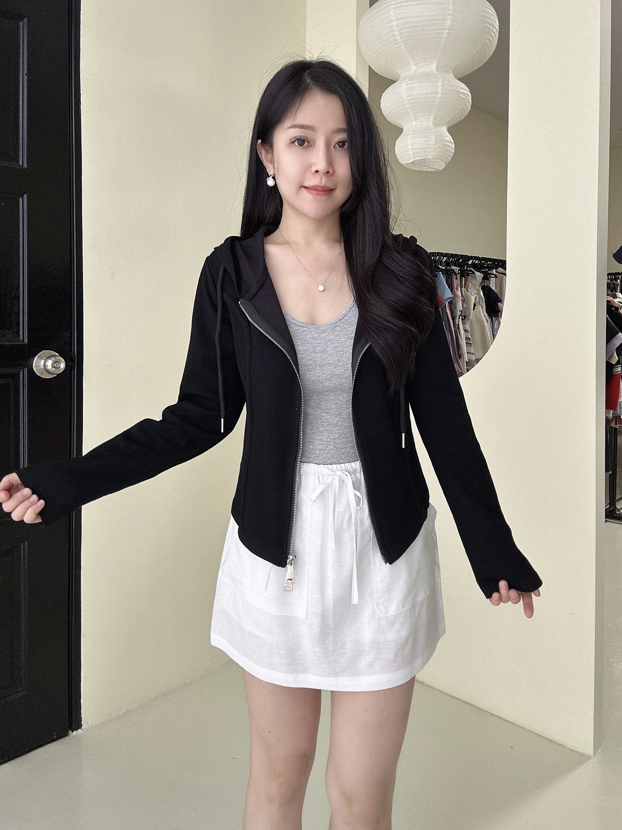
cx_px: 311
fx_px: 551
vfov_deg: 73.9
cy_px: 415
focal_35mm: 23
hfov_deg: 58.9
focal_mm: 2.69
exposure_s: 1/60
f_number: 1.9
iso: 125
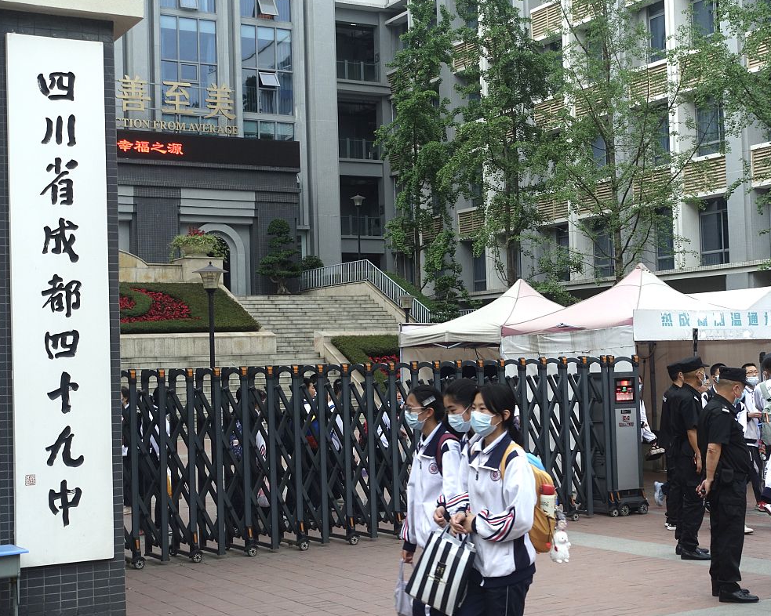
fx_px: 1255
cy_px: 304
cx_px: 362
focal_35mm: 55
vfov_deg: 27.6
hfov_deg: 34.1
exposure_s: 1/200
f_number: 3.5
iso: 200
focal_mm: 17.49
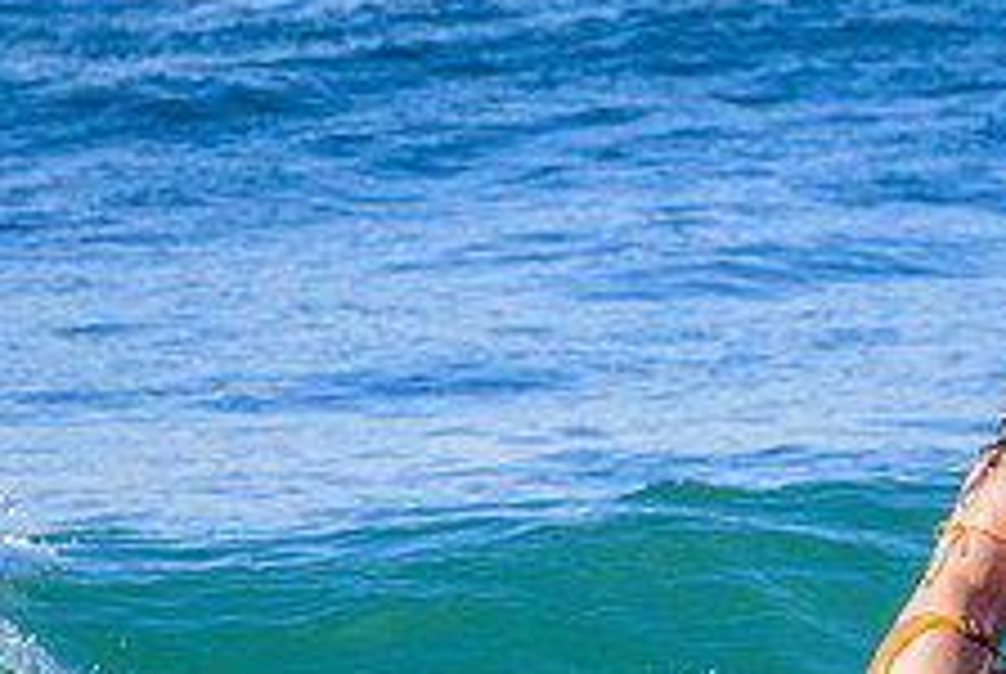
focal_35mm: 1447
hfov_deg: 1.4
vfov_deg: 1.0
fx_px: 40488
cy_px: 739
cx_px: 1082
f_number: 11
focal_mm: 560
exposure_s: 1/2000
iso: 1400
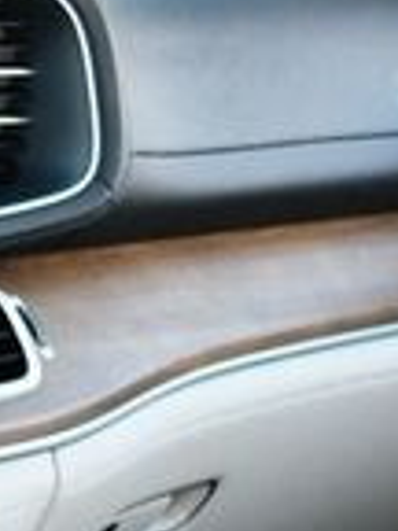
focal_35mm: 205
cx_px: -748
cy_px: 583
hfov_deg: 6.6
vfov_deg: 9.6
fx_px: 3143
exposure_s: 1/160
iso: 800
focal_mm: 24
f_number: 4
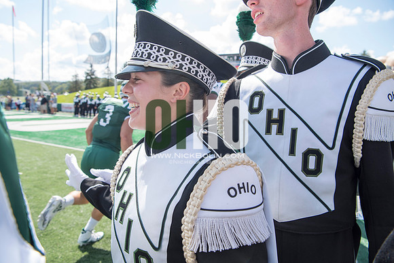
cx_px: 197
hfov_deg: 73.7
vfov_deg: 53.2
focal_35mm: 24
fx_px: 263
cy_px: 132
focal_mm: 24
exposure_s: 1/500
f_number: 5.6
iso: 200
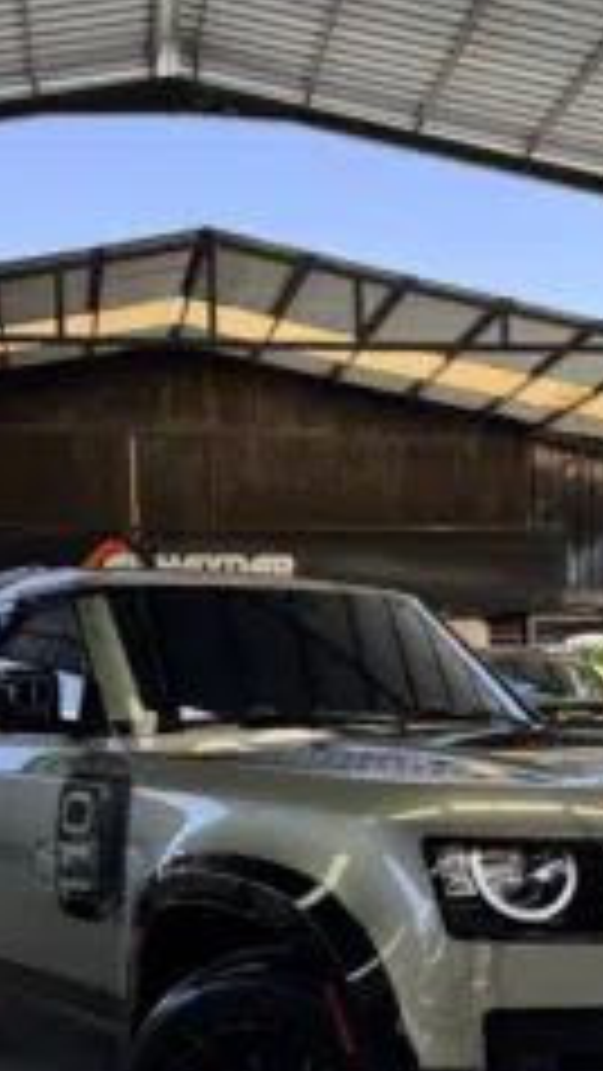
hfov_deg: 27.1
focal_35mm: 44
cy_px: 747
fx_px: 1250
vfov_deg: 45.4
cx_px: 302
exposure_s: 1/394
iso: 80
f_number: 1.78
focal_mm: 6.76
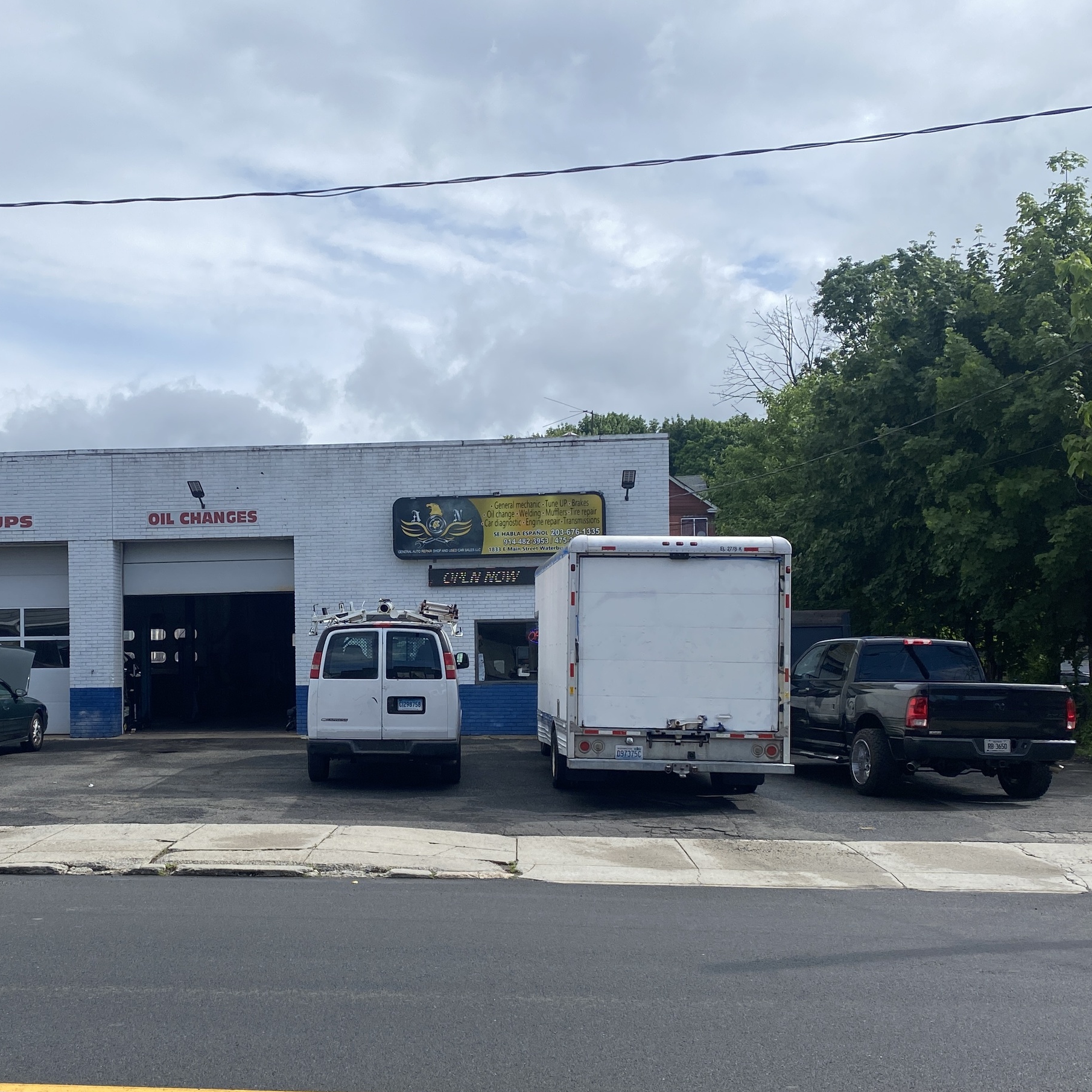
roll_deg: +0.3
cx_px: 354
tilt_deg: +1.2
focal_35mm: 39
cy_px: 628
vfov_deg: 42.7
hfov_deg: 42.2
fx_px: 1392
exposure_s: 1/4274
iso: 32
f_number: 1.8
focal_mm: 4.25
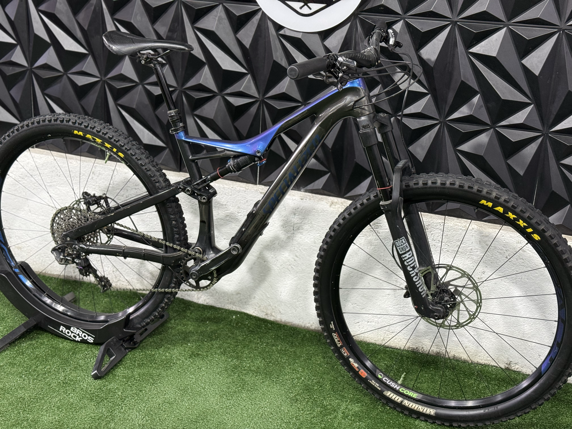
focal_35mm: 48
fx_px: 793
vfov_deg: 30.3
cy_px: 214
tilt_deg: -20.3
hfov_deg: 39.7
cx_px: 286
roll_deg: -3.1
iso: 160
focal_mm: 6.76
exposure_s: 1/60
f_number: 1.78
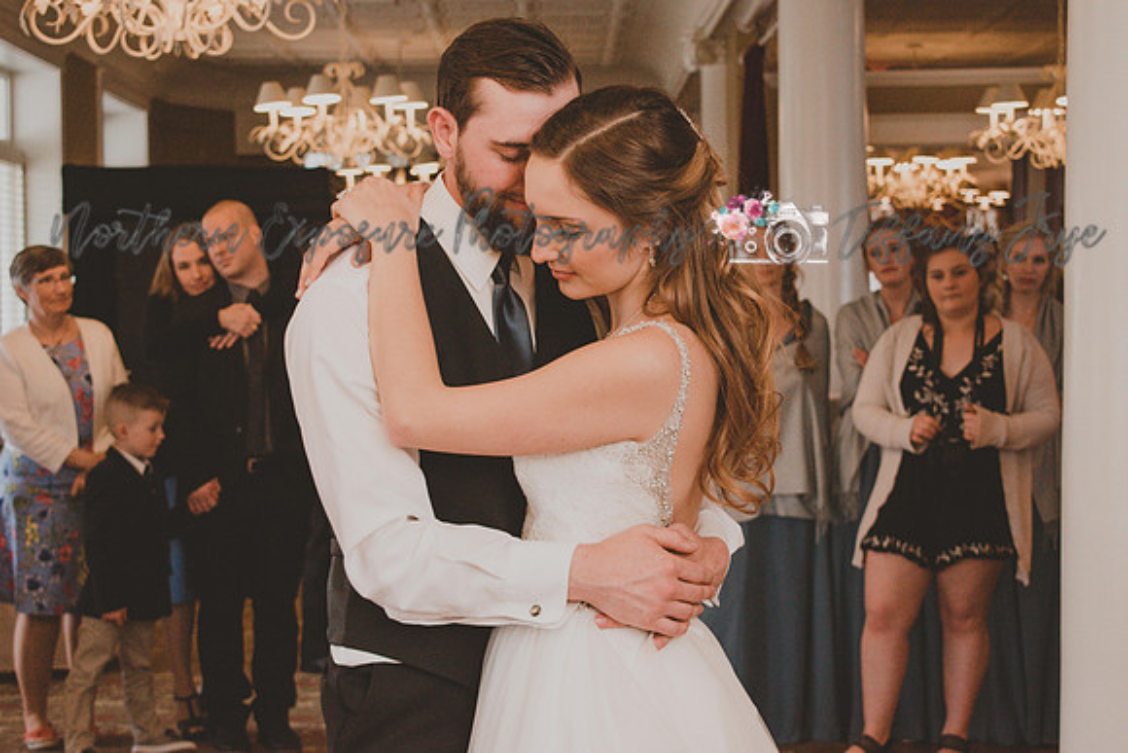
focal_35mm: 72
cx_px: 564
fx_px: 2256
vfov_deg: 18.9
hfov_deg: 28.1
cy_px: 376
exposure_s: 1/60
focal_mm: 48
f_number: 5.3
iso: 3200
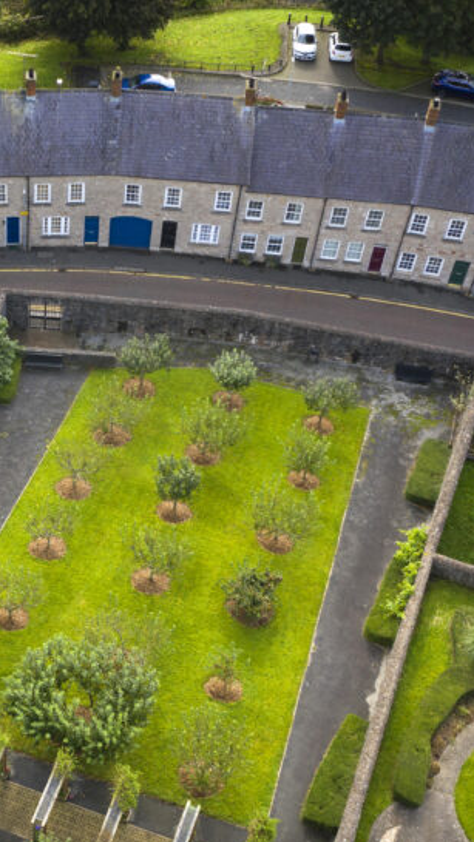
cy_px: 452
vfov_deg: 37.8
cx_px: -14
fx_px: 1229
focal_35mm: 55
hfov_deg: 21.0
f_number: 4.5
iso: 100
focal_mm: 10.26
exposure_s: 1/240
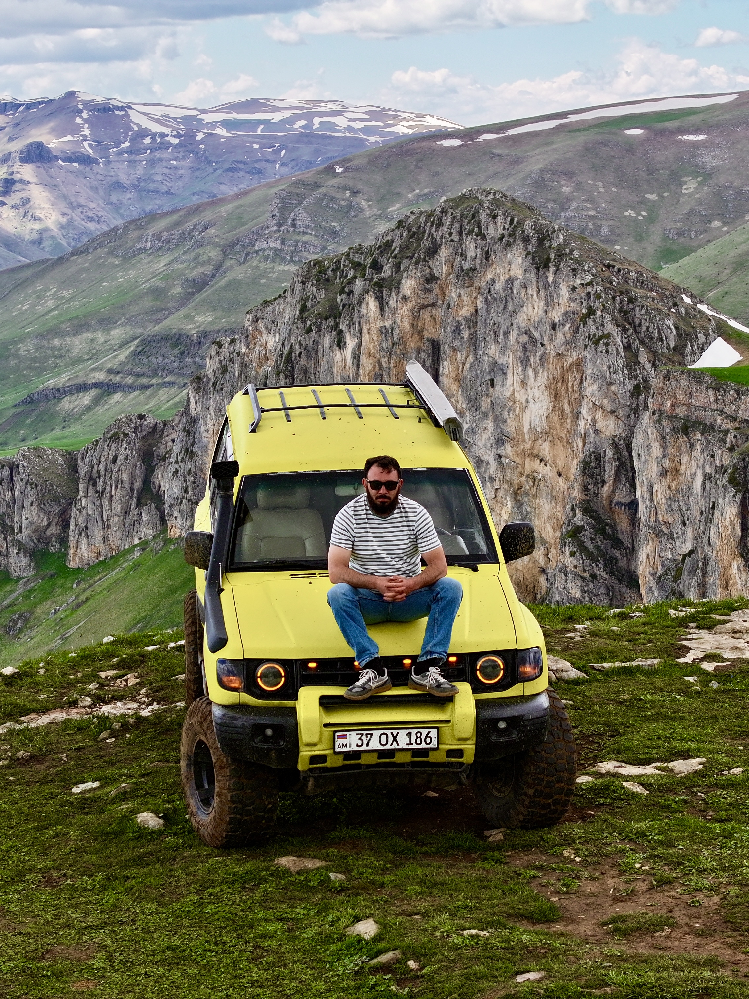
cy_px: 500
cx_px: 374
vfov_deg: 27.8
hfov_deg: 21.0
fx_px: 2019
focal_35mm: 70
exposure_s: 1/1250
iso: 290
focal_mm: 19.35
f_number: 2.8
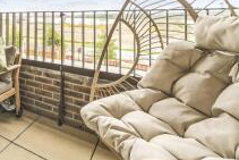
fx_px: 179
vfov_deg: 44.5
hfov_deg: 52.2
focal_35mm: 27
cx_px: -5
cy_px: 22
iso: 400
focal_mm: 12
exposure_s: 1/100
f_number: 8
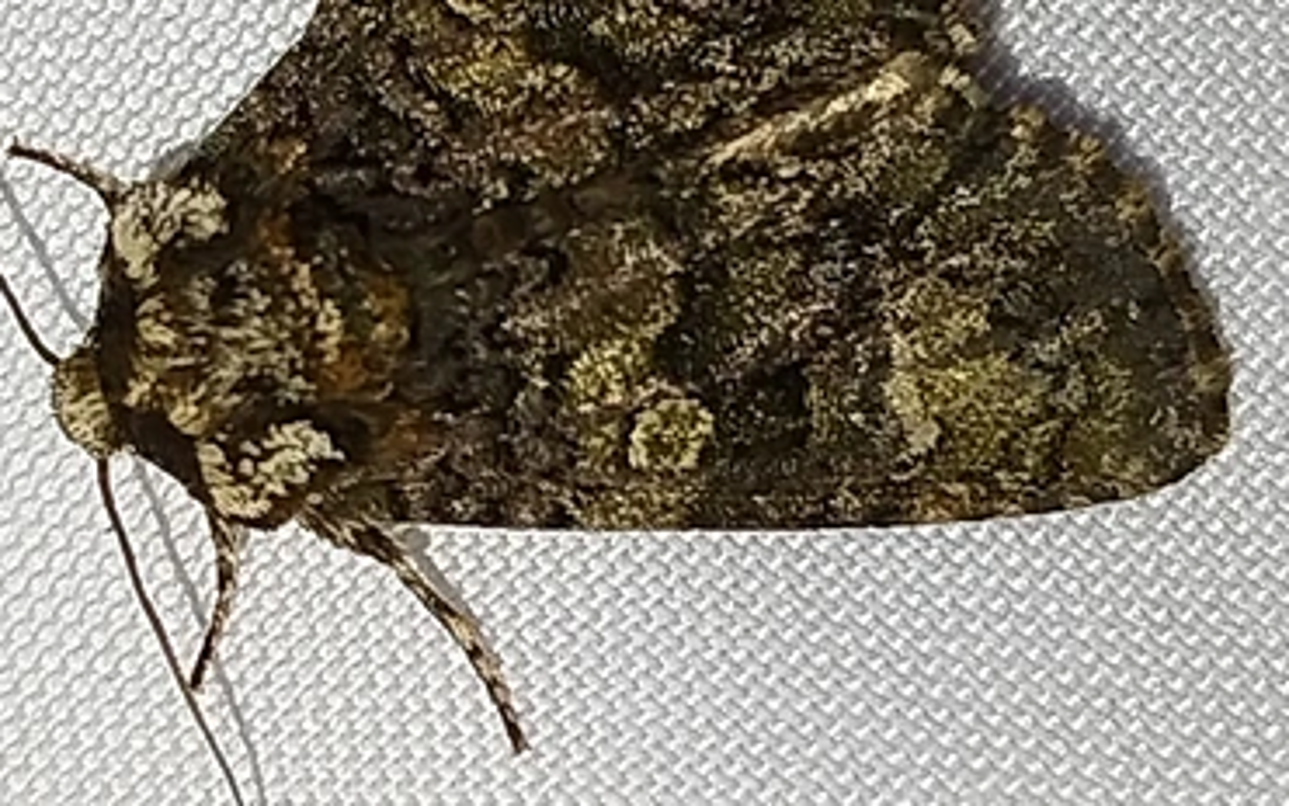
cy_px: 195
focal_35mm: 183
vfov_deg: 7.2
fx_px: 6430
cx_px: 521
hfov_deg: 11.4
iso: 64
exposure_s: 1/50
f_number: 1.7
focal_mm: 5.31
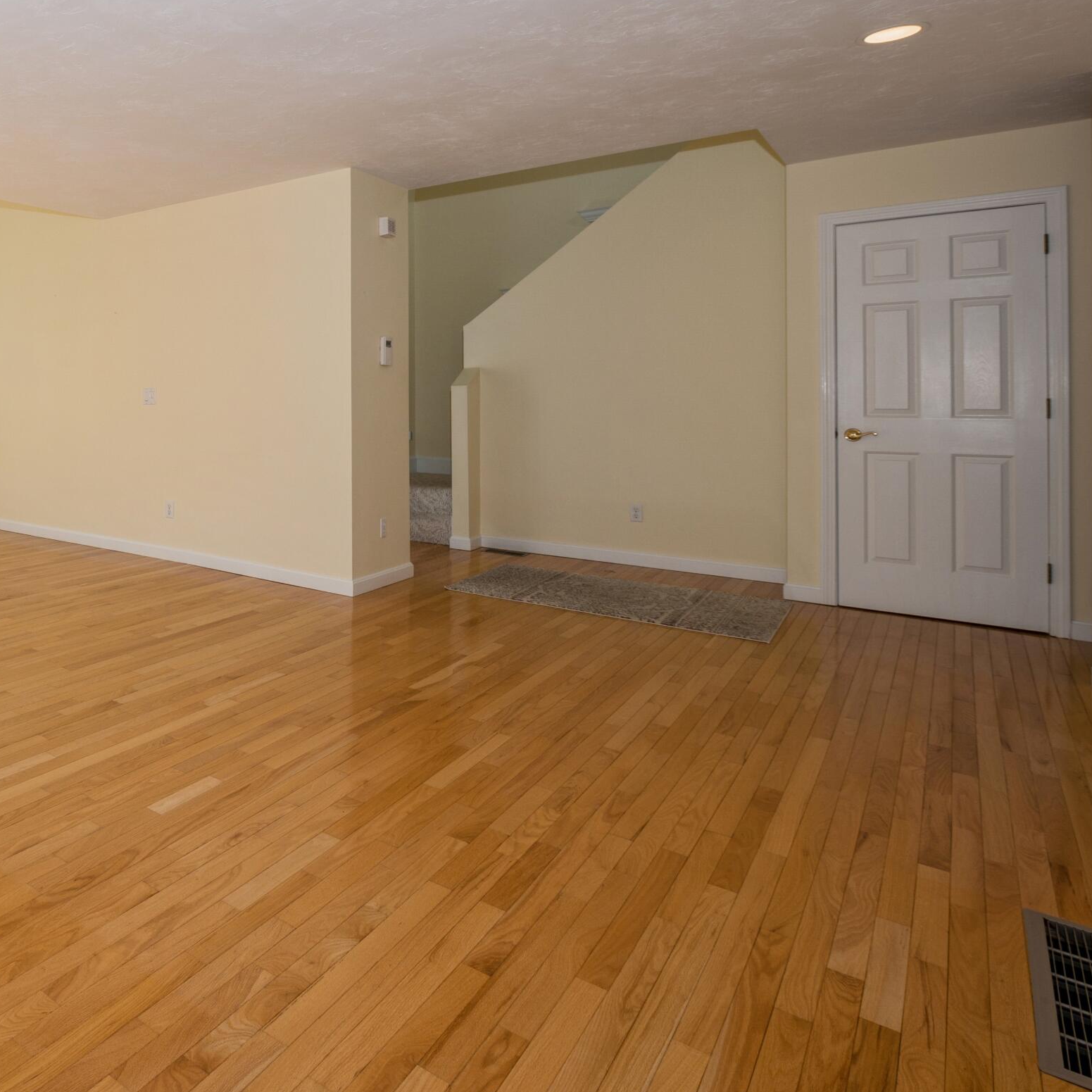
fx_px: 821
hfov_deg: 56.9
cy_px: 403
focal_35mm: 23
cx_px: 90
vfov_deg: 66.2
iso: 200
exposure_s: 1/100
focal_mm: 14
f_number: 8
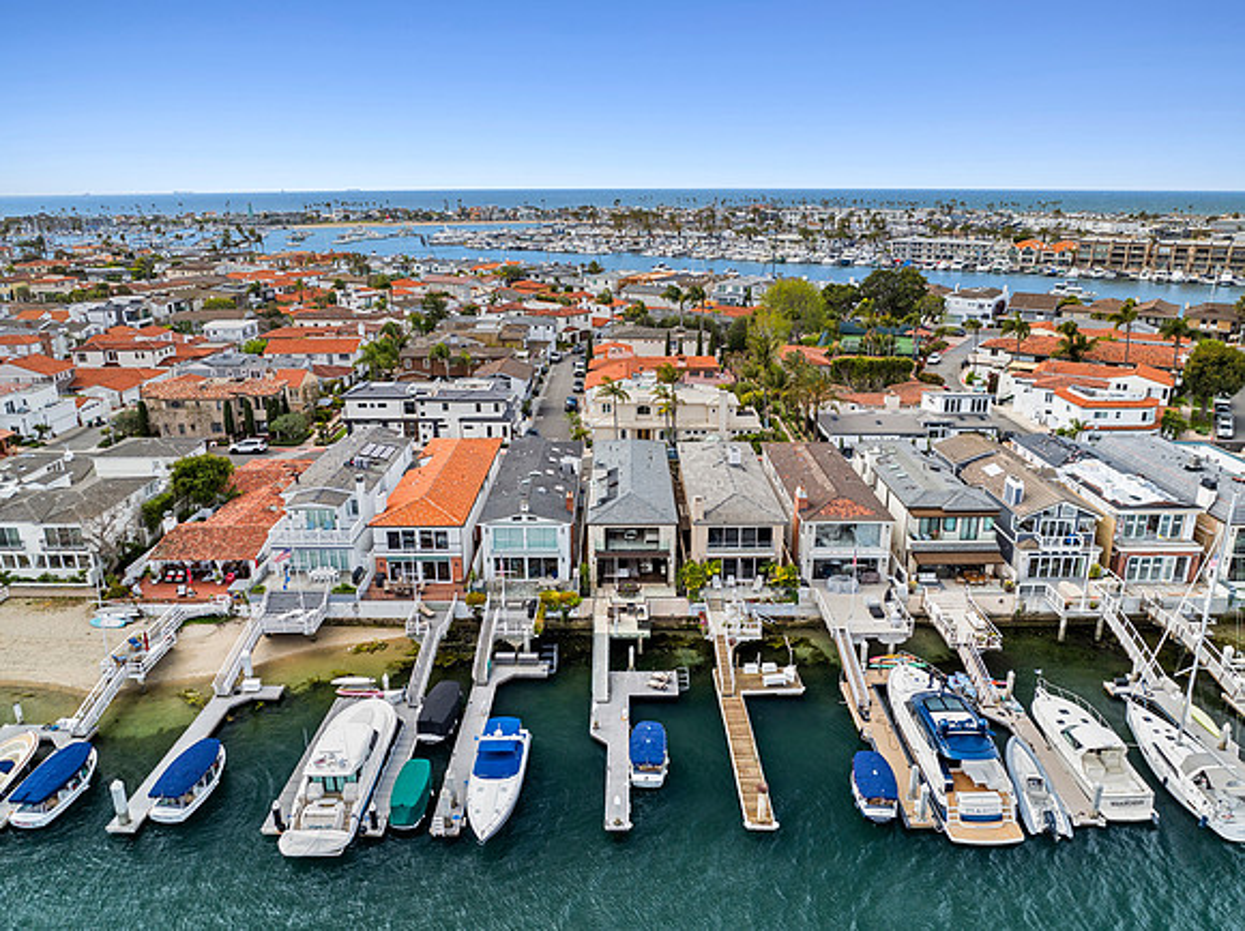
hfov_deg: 71.6
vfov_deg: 56.7
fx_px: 862
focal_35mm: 24
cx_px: 622
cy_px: 466
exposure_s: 1/80
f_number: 2.8
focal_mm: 12.29
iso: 130
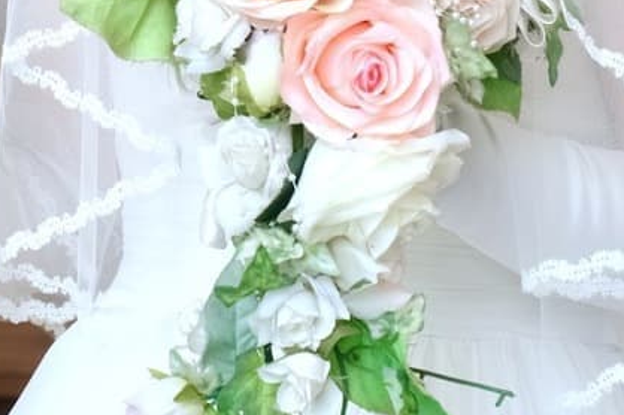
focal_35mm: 200
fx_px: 3464
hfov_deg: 10.2
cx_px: -18
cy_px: -182
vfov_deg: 6.8
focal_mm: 38.8
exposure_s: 1/160
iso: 1600
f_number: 5
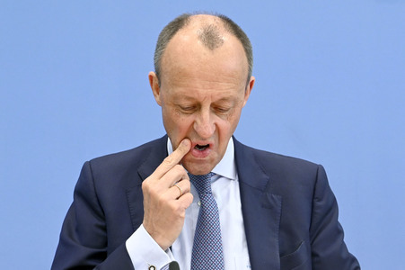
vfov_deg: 31.1
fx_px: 483
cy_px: 135
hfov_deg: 45.5
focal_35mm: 43
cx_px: 202
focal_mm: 43
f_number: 5.6
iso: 3200
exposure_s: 1/320
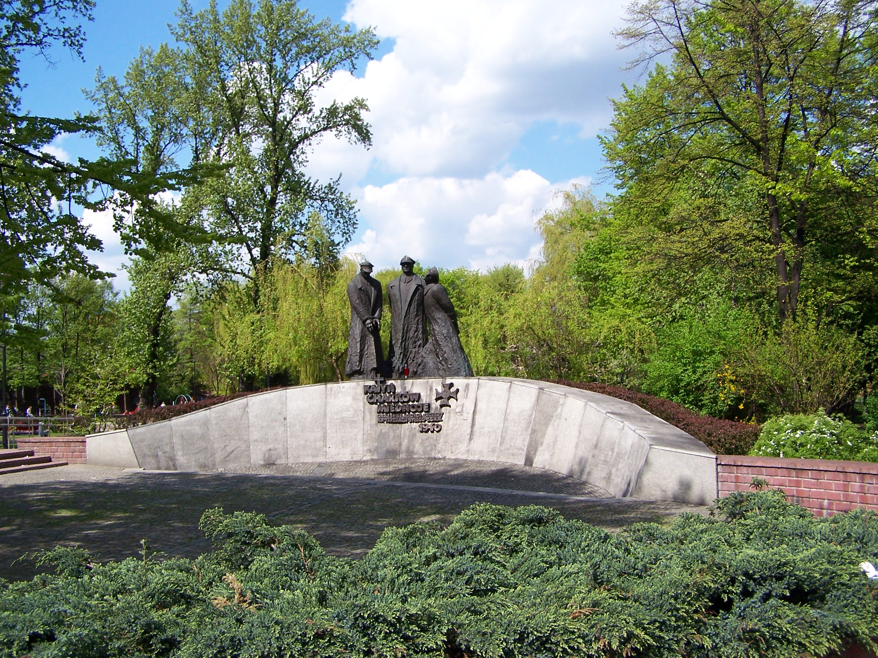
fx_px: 964
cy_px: 329
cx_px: 439
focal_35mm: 38
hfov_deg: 49.0
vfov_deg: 37.7
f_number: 4
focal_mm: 6.3
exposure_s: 1/800
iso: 100
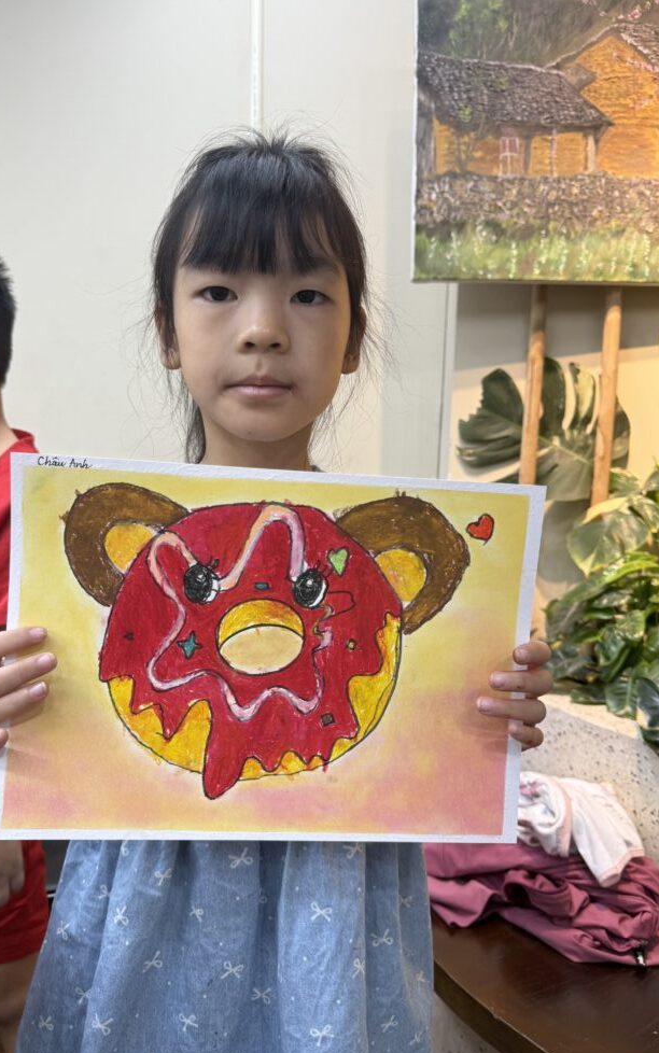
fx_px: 746
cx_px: 289
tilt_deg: -4.5
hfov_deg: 47.5
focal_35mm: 26
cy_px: 520
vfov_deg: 70.4
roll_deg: -1.8
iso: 100
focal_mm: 6.76
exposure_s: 1/100
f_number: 1.78
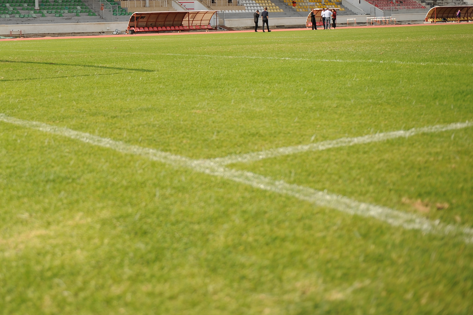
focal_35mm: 57
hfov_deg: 34.3
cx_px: 113
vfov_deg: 23.5
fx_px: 748
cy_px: 75
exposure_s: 1/3200
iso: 200
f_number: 2.8
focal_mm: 35
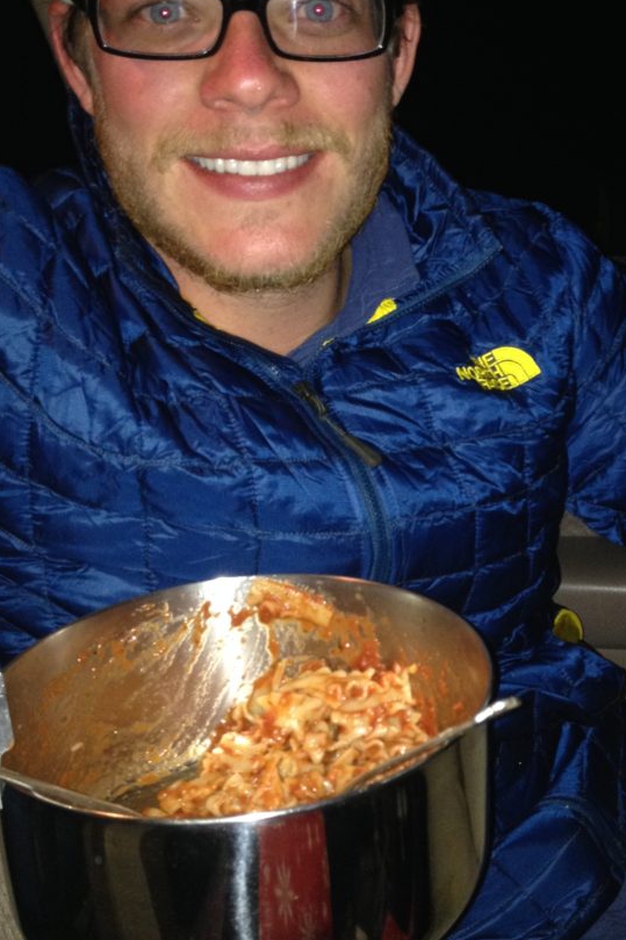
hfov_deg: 24.8
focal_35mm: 54
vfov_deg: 36.9
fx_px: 1409
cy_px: 428
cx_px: 459
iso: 160
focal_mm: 4.28
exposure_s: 1/16
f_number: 2.4
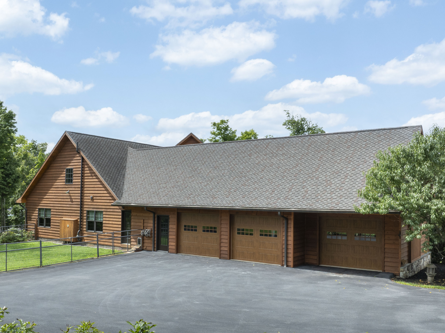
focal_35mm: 32
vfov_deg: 44.0
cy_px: 186
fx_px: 411
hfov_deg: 56.8
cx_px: 209
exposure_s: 1/320
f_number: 7.1
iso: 100
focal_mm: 12.29
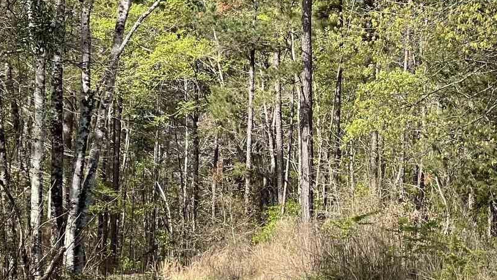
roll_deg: +0.6
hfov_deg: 9.8
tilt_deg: +2.7
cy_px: 178
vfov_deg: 5.5
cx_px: 170
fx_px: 2900
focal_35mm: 220
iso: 32
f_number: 2.8
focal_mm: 9
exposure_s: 1/316
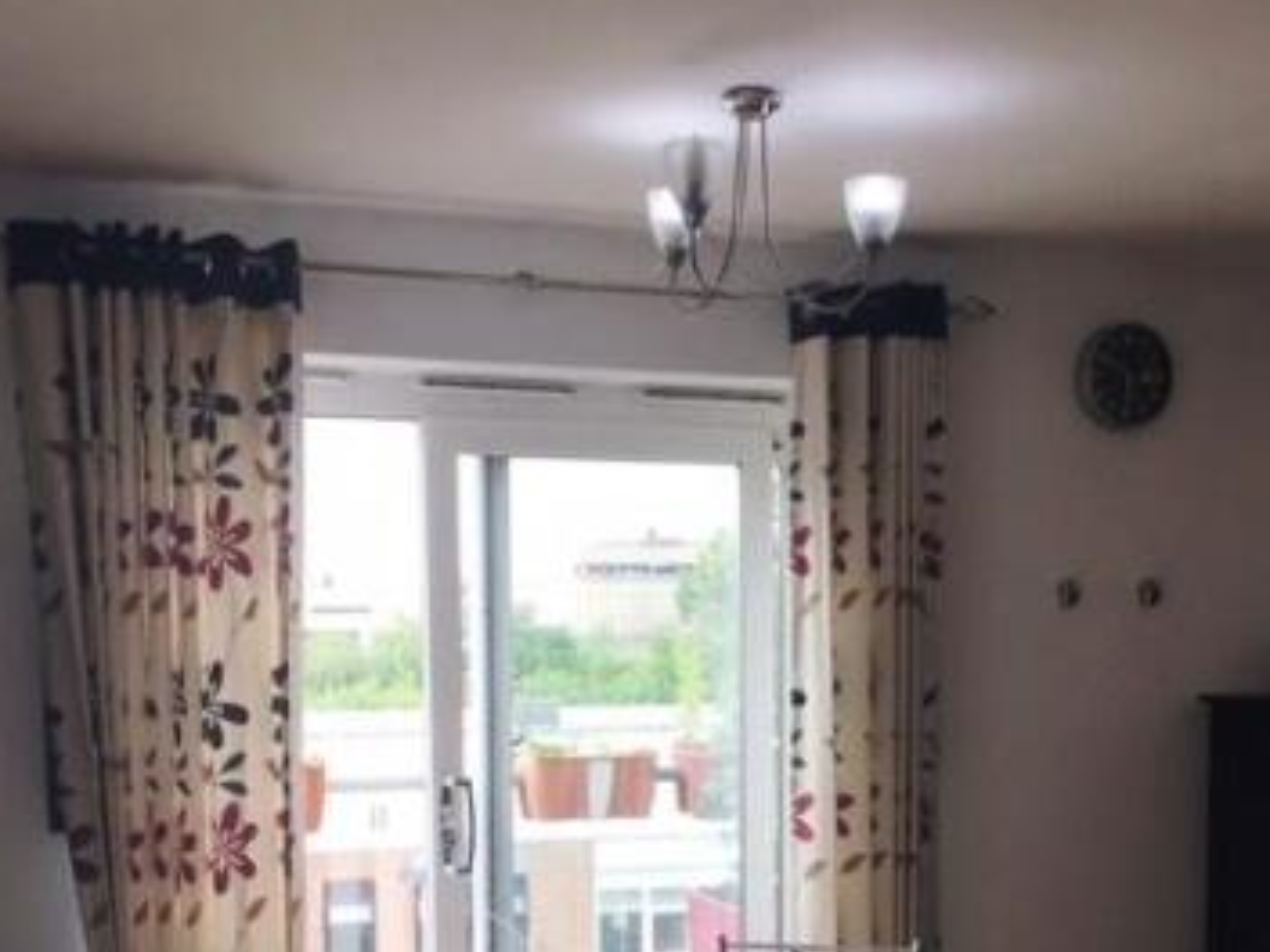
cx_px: 676
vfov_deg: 29.5
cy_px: 766
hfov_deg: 39.6
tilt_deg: -5.8
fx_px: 1761
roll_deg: +0.3
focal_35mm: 48
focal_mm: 4.15
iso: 25
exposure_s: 1/101
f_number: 2.2
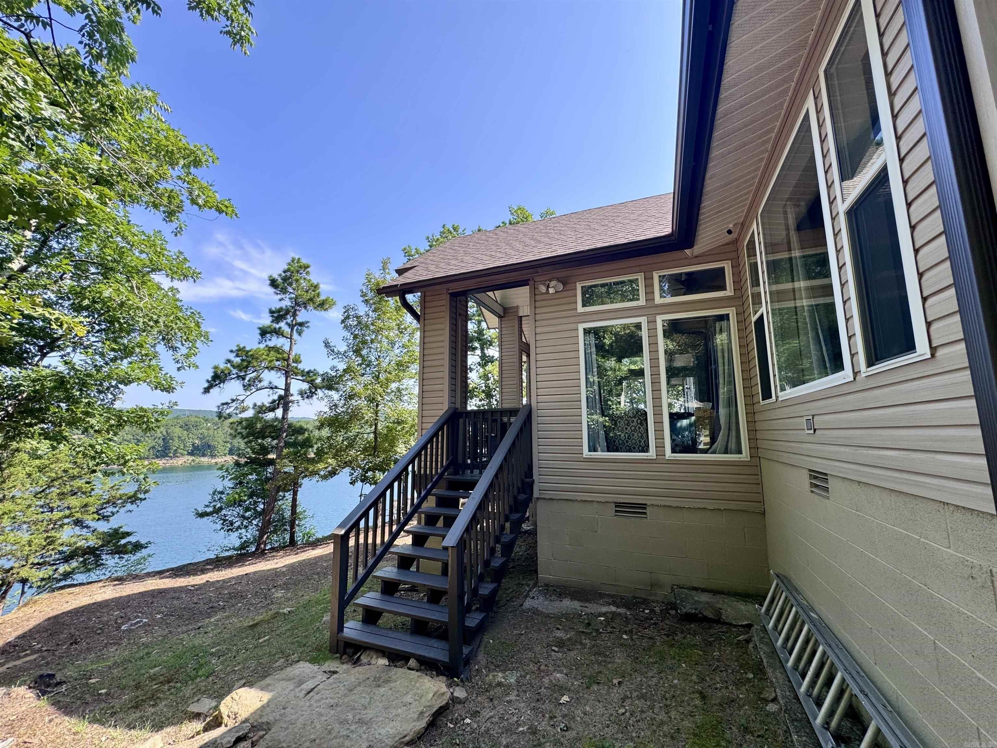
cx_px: 498
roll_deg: +0.4
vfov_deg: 85.7
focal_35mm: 14
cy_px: 374
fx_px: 403
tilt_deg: +9.5
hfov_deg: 102.1
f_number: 2.2
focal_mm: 2.22
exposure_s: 1/354
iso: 40
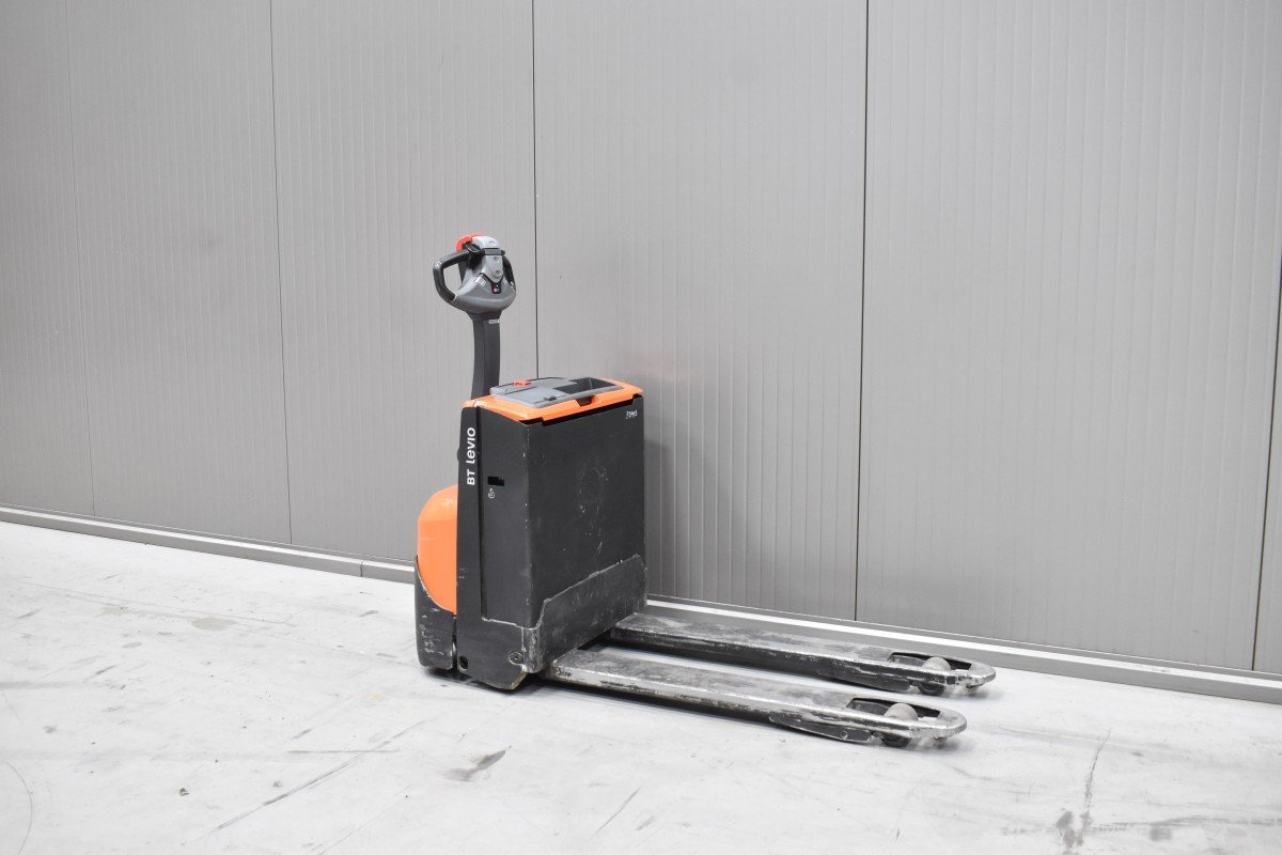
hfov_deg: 57.2
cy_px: 428
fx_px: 1175
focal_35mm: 33
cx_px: 641
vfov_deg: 40.0
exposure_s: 1/25
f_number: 5
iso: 1600
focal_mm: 22
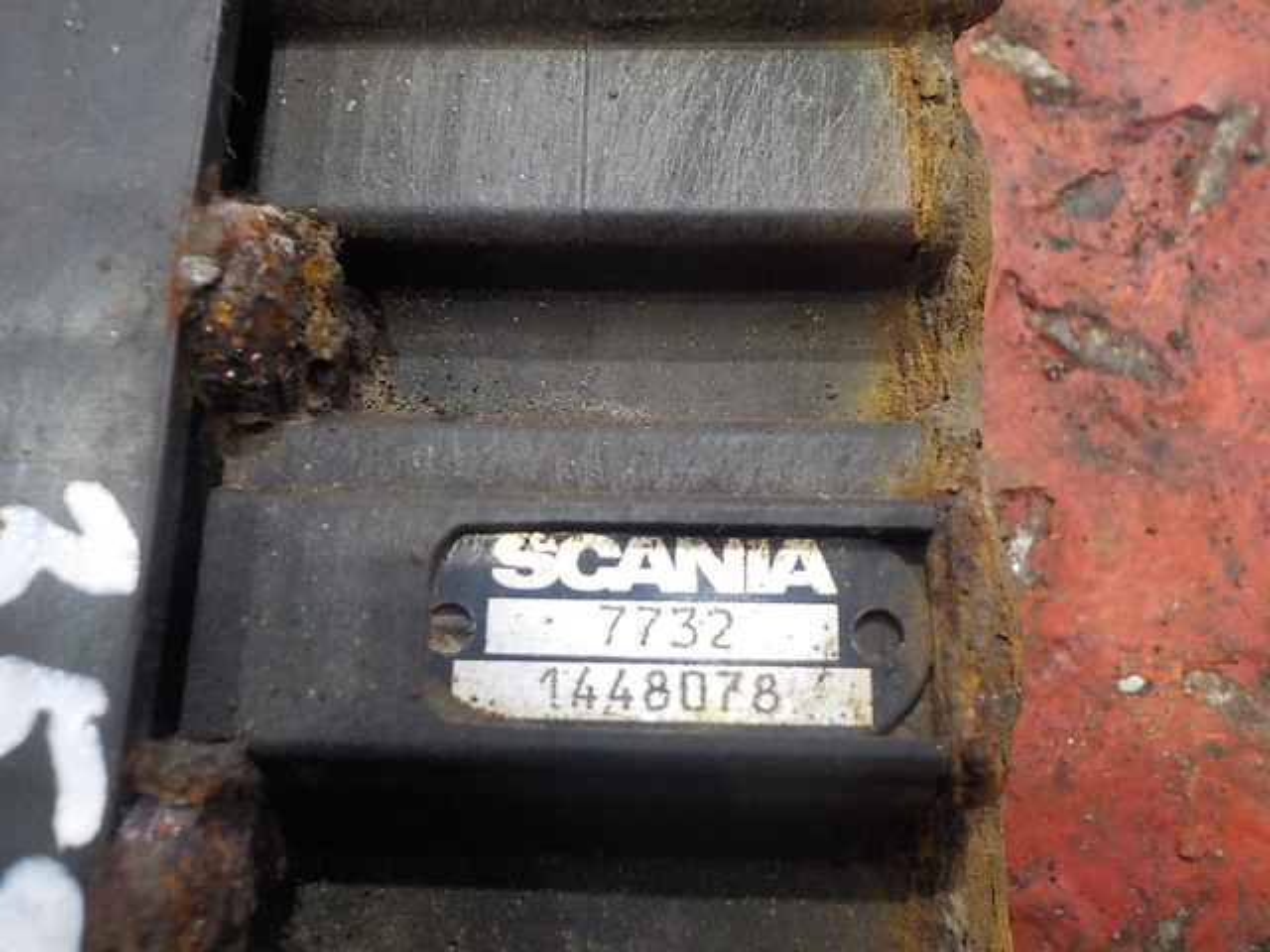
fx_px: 1101
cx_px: 635
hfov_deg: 60.0
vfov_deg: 46.8
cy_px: 476
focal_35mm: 30
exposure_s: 1/25
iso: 400
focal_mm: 4.1
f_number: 3.3
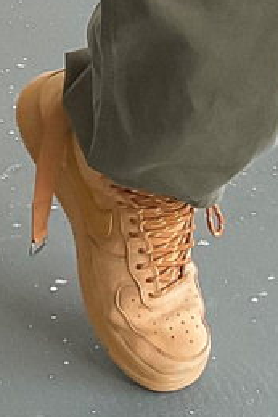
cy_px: -345
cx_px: -130
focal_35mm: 186
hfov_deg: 7.3
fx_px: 2151
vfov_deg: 10.4
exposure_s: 1/120
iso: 64
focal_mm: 3
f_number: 1.8
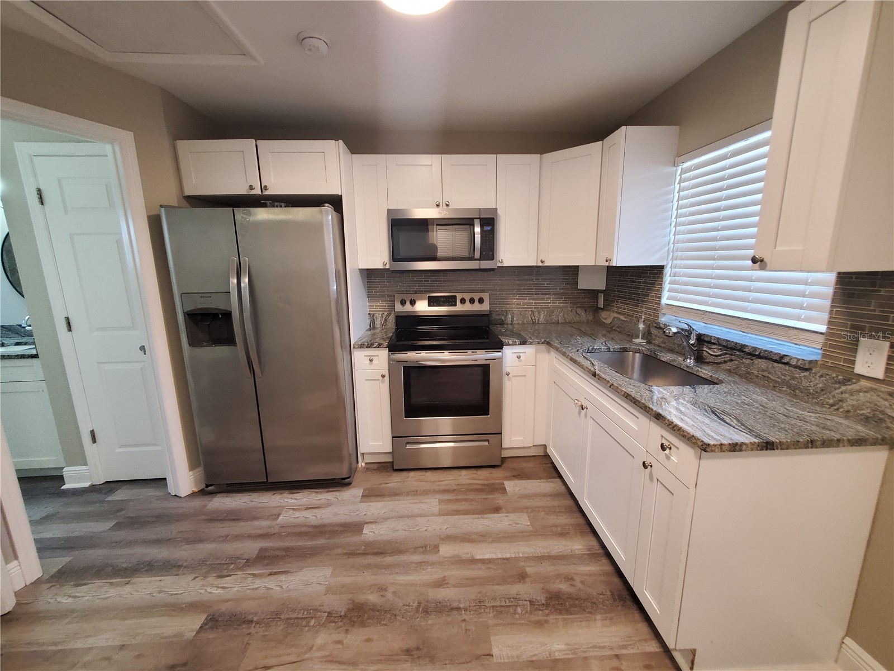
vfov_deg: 89.9
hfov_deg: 106.2
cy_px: 336
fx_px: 336
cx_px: 447
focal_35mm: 13
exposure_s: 1/60
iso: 500
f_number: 2.2
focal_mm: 1.8
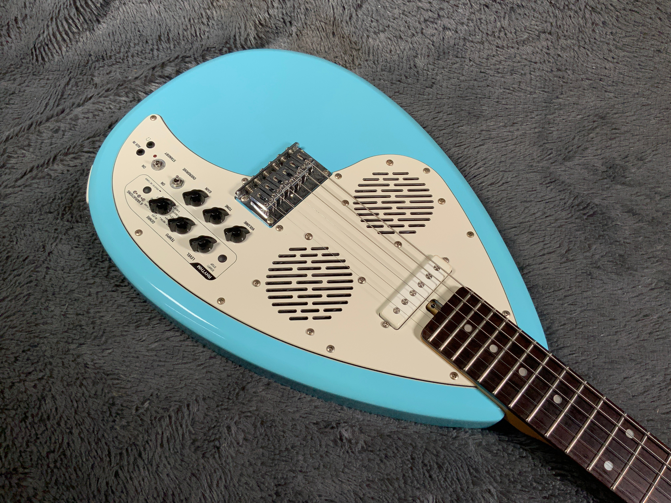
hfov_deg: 61.7
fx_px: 562
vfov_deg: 48.2
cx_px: 336
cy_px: 252
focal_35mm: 29
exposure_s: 1/312
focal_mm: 3
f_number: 1.8
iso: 20
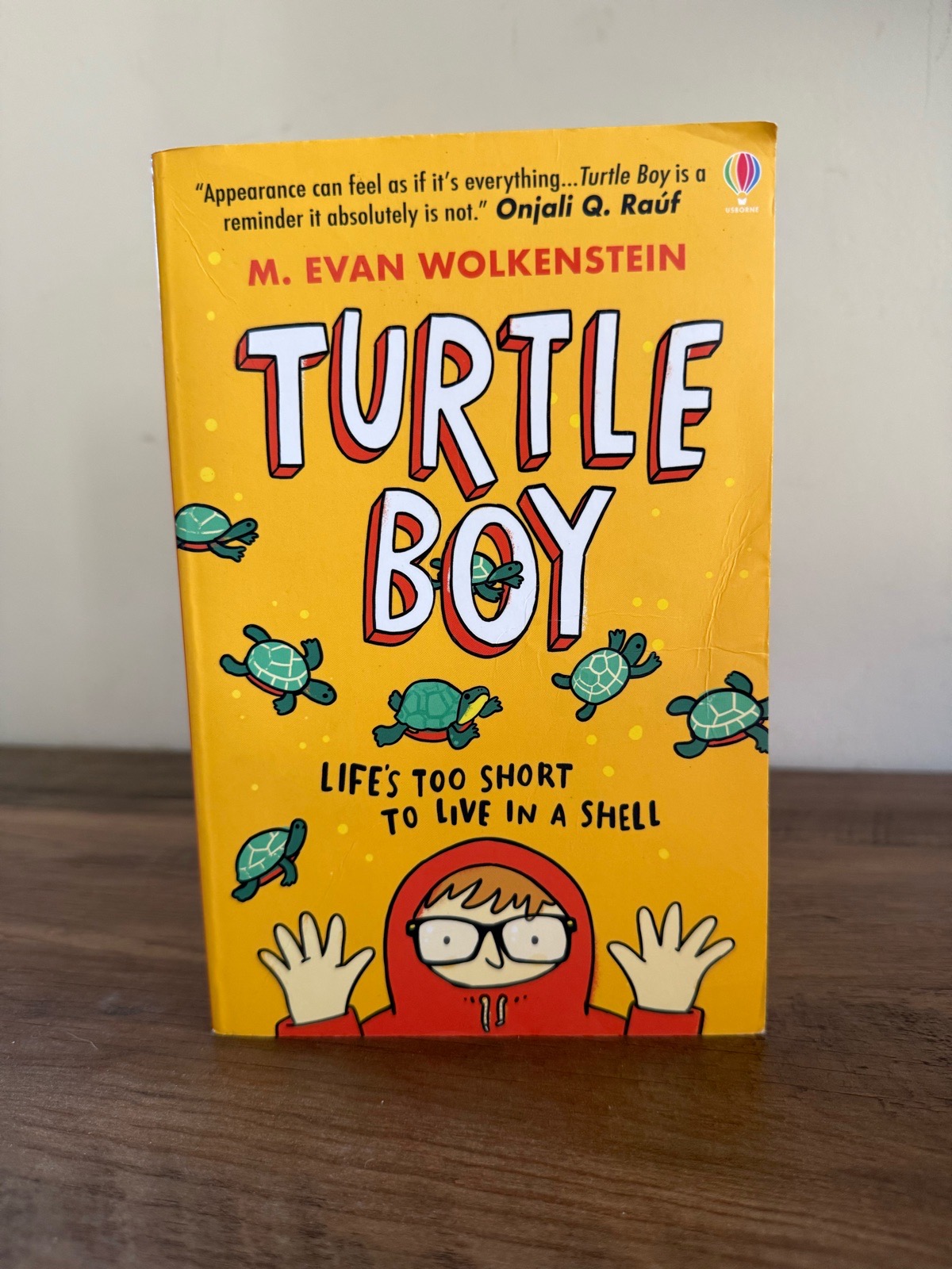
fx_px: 880
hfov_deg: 56.8
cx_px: 476
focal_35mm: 24
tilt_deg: -7.7
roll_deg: +1.2
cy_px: 634
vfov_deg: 71.6
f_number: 1.78
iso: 200
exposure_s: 1/60
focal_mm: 6.76
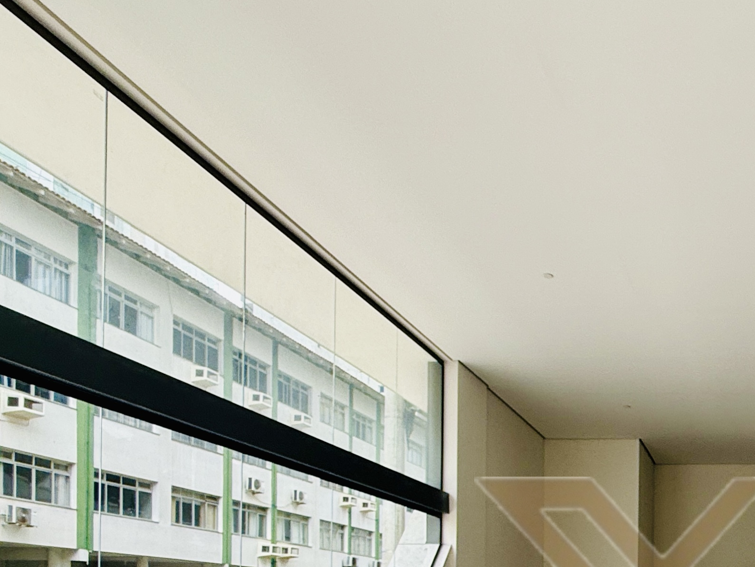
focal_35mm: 35
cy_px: 635
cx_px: 739
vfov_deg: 34.7
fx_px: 763
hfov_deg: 45.3
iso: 50
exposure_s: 1/214
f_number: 2.2
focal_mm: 2.22
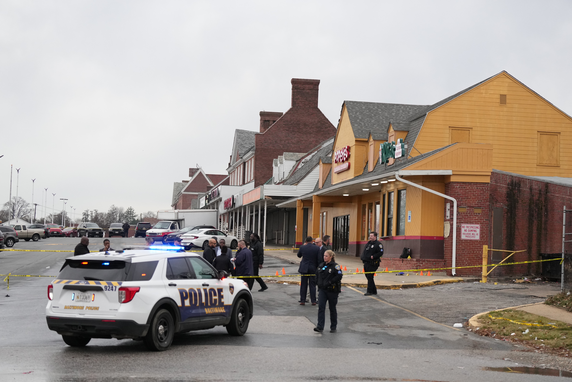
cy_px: 191
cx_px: 286
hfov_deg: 28.8
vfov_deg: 19.5
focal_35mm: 70
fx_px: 1112
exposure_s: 1/6400
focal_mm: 70
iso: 2500
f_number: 3.2
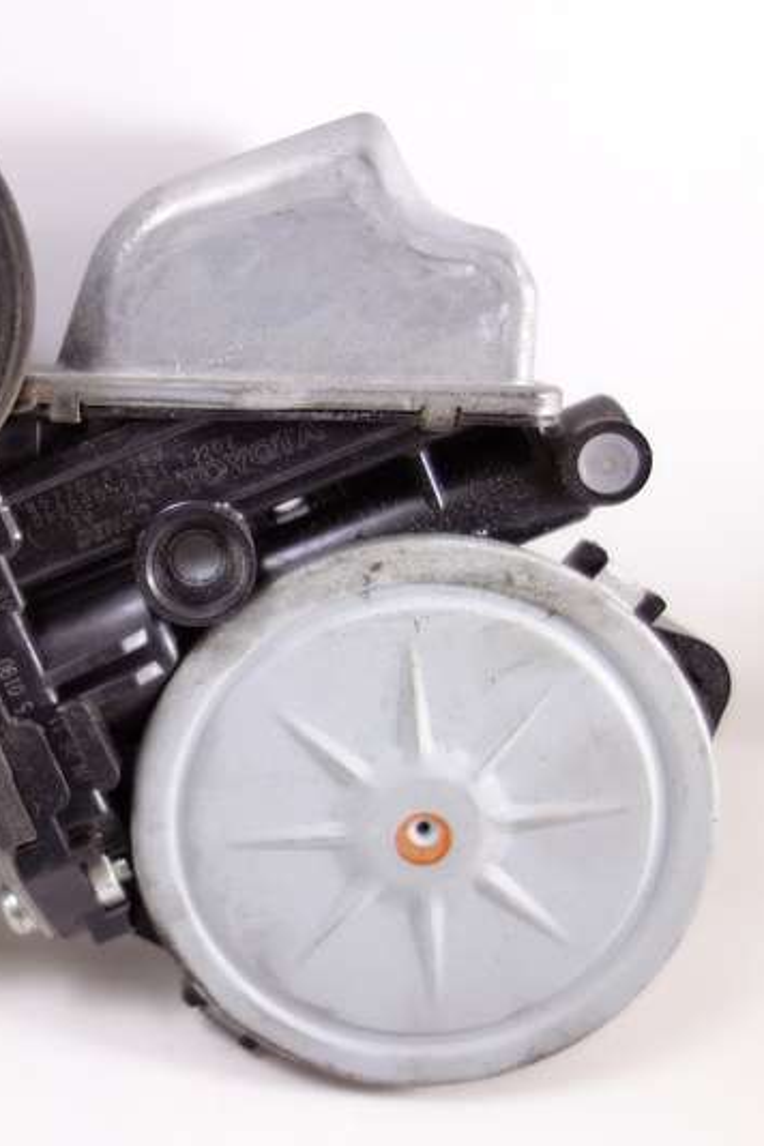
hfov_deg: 30.1
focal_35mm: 43
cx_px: 109
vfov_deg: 45.4
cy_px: 585
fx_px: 1369
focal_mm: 10.4
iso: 125
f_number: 1.8
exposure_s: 1/80
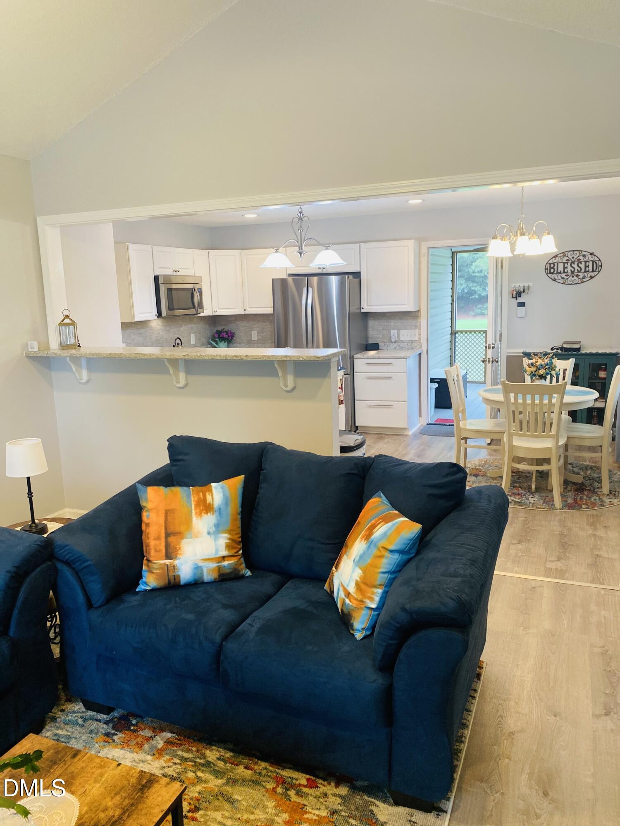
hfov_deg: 53.1
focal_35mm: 26
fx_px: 621
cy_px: 413
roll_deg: +1.1
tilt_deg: -10.7
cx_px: 310
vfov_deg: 67.3
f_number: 1.8
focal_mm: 4.25
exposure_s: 1/60
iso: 125
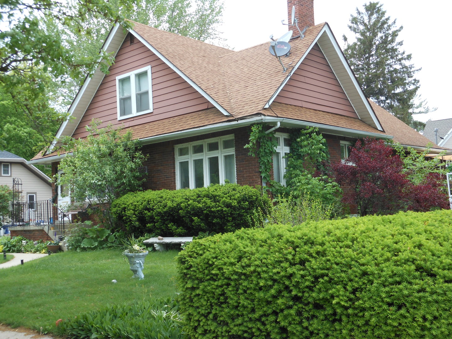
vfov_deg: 33.6
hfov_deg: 43.9
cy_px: 170
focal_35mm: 43
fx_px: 561
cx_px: 226
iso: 80
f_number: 3.8
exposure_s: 1/100
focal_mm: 7.7
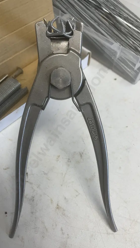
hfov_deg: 37.7
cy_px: 124
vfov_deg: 62.6
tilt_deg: -56.3
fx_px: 205
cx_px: 63
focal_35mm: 31
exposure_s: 1/50
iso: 50
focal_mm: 3.99
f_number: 1.8
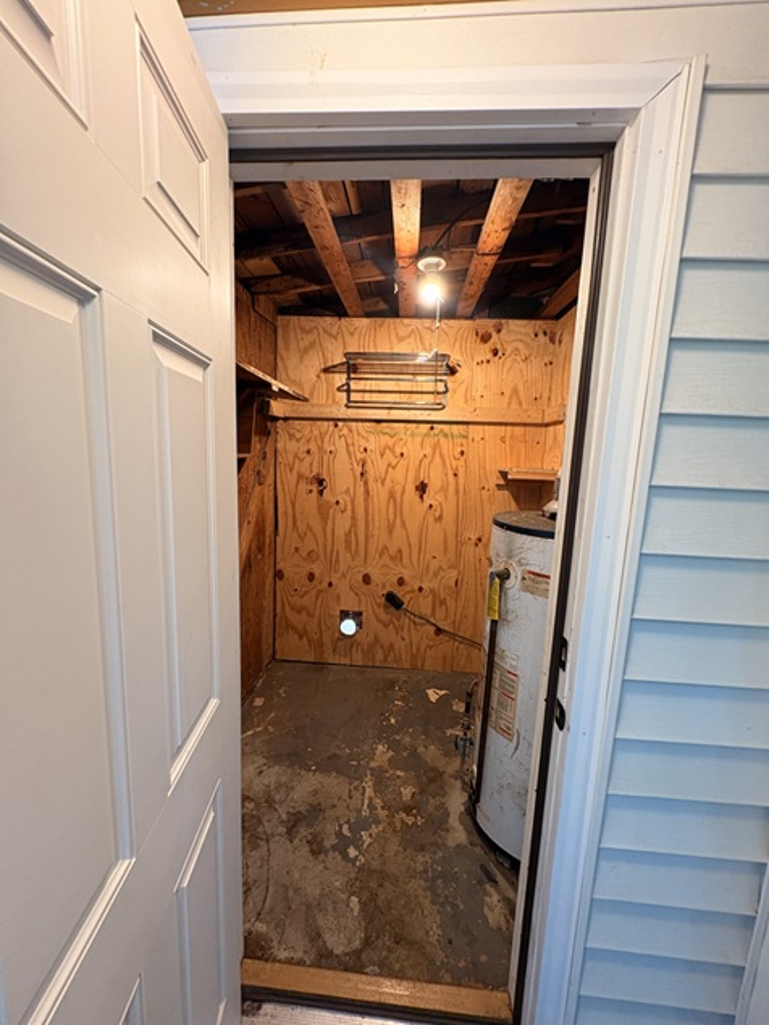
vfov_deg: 102.1
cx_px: 384
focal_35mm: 14
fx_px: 415
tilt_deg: -9.2
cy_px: 512
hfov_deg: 85.7
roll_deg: -2.6
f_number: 2.2
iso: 250
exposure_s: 1/60
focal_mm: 2.22
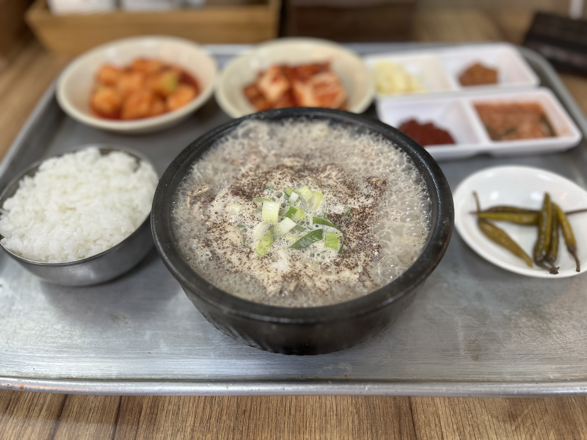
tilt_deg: -51.7
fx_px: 441
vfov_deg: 53.1
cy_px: 220
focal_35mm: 26
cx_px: 294
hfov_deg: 67.3
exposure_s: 1/120
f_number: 1.6
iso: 100
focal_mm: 5.1
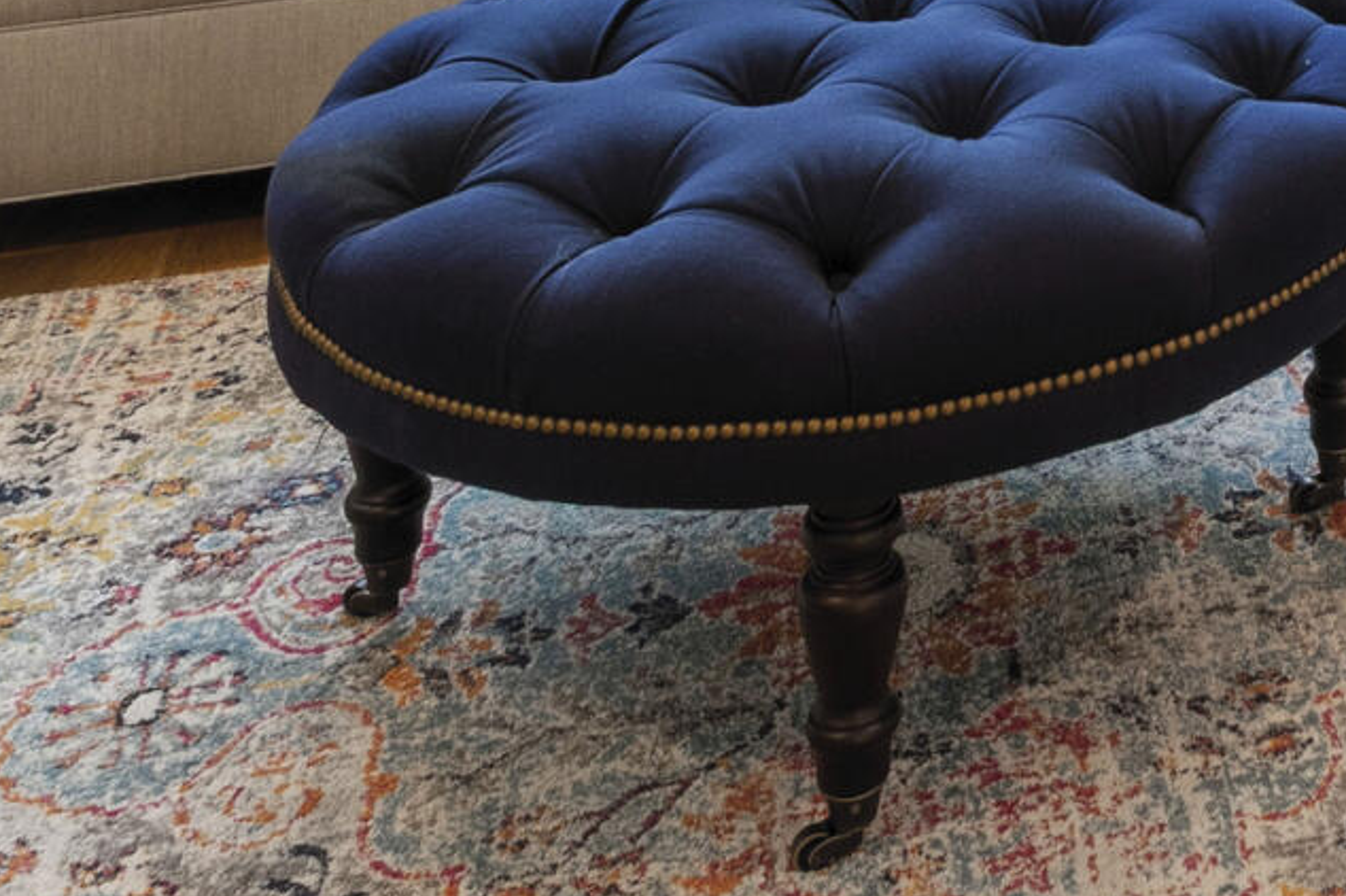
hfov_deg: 24.2
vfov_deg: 15.1
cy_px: -965
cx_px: 1837
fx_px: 2653
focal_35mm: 71
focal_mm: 10
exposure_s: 1/1.25
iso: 100
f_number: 8
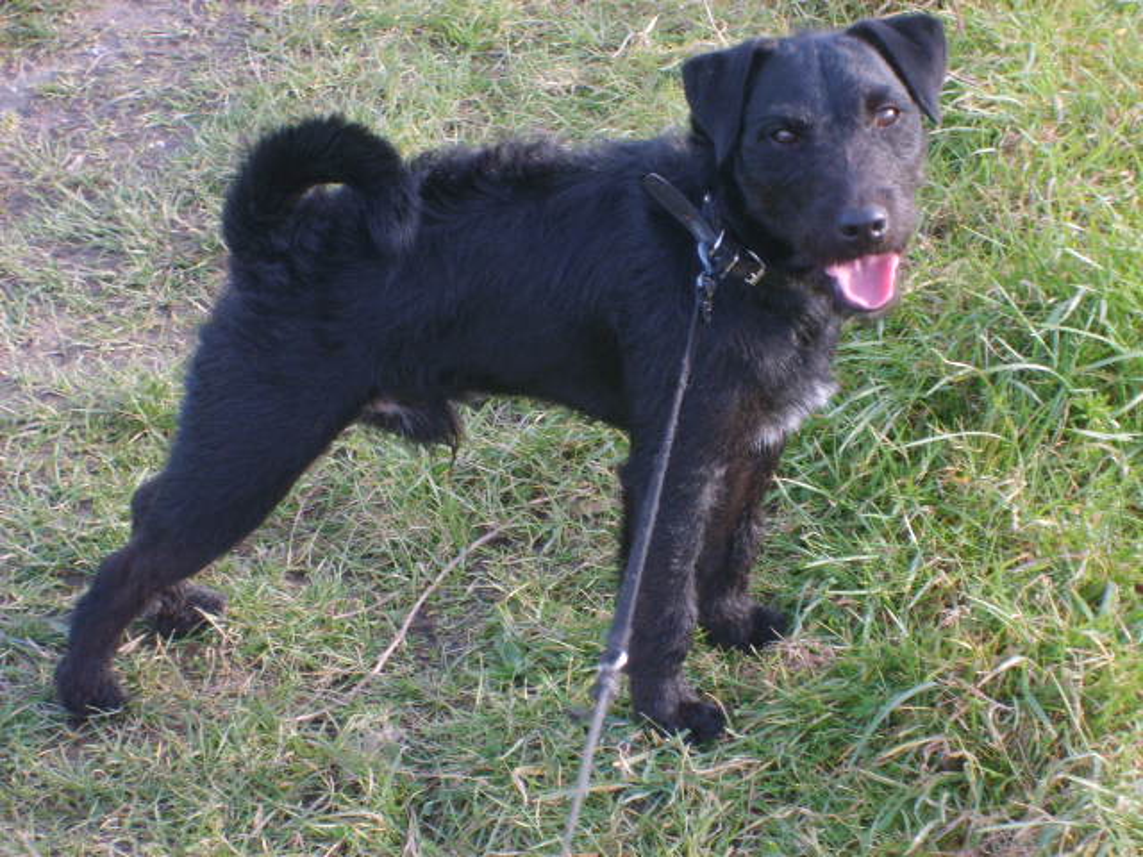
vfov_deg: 14.1
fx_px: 3467
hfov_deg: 18.7
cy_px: 428
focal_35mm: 105
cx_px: 572
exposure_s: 1/60
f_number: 4.9
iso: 88
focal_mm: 17.4
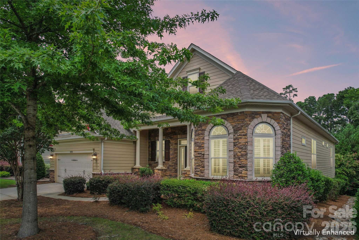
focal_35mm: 22
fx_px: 219
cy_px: 120
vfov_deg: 57.2
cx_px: 180
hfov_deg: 78.6
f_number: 2.8
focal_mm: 8.4
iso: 100
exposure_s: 1/180
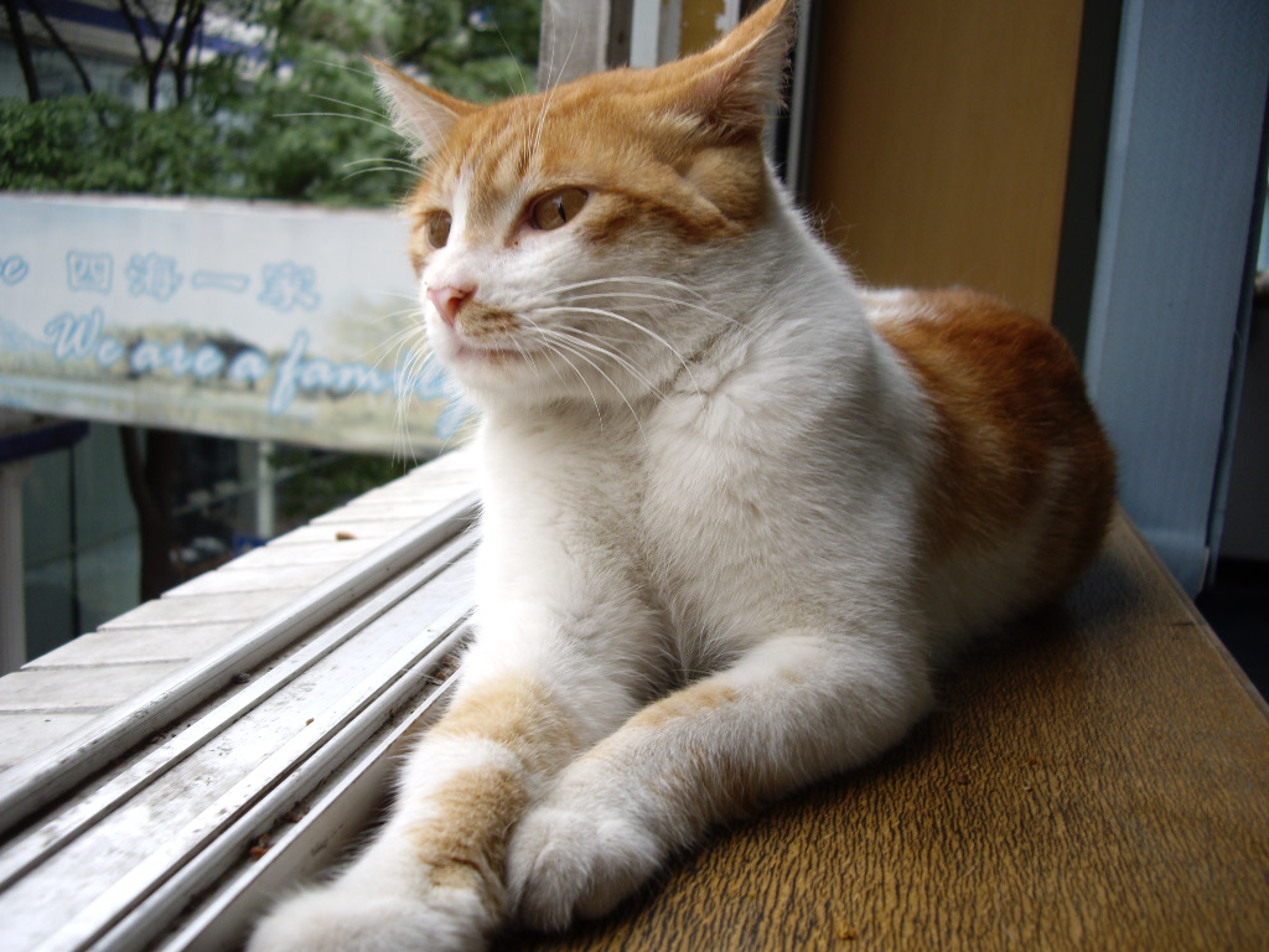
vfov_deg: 37.7
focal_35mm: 38
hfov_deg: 49.0
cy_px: 476
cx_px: 634
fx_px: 1393
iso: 100
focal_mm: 7.9
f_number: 2.8
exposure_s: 1/125
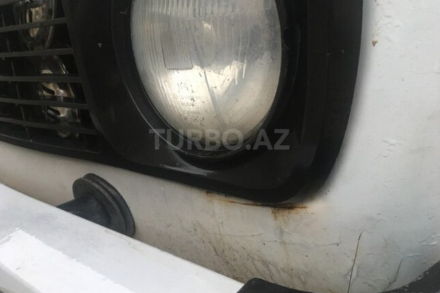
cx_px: 219
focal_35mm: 31
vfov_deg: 42.3
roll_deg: +1.4
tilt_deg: -13.4
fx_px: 379
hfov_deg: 60.3
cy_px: 139
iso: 160
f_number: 2.2
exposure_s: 1/33
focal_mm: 4.15
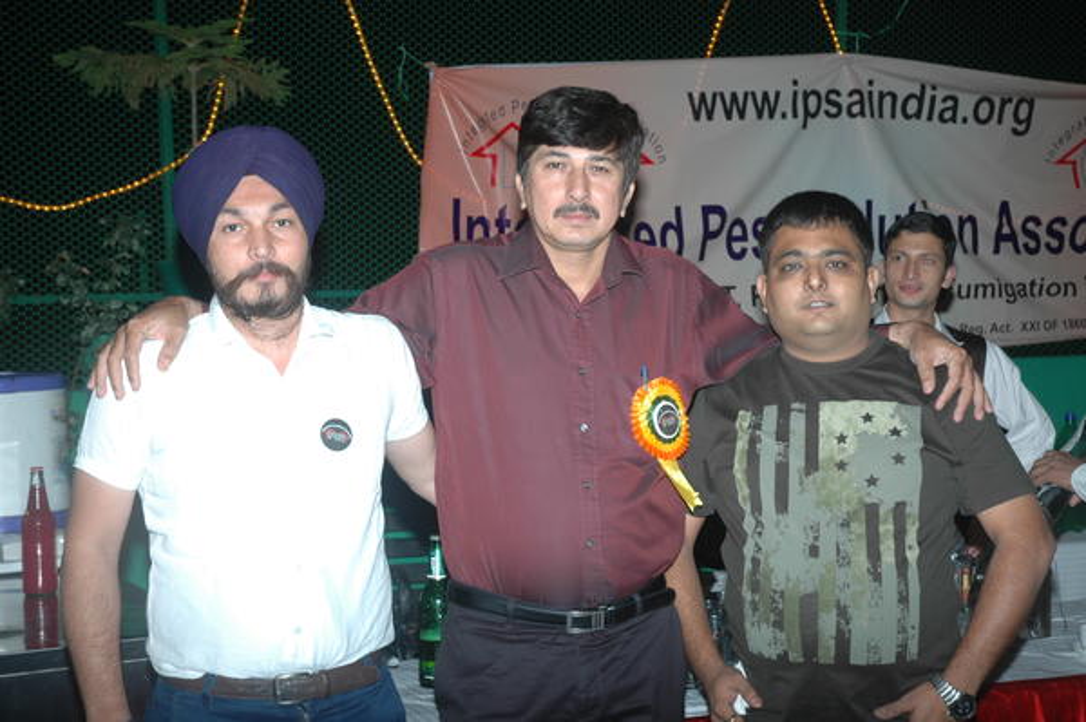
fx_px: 1989
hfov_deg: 30.5
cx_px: 543
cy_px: 361
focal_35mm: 66
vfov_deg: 20.6
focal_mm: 44
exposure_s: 1/60
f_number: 4.5
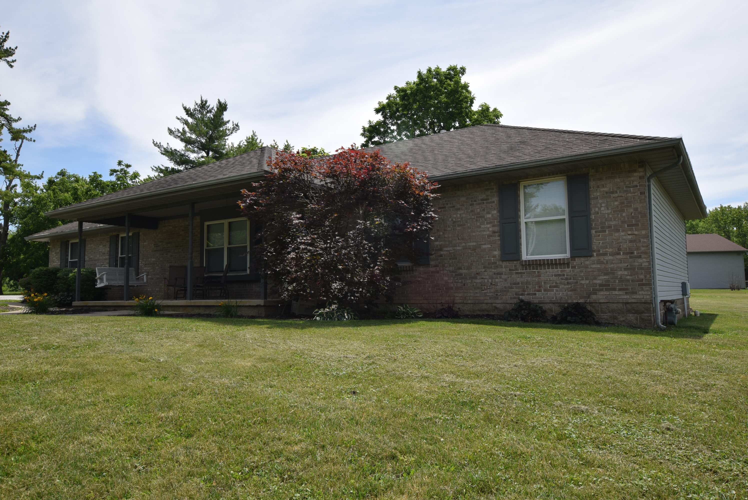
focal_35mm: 26
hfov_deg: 70.4
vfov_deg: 50.5
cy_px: 250
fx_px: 530
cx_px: 374
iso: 200
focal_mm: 17
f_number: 9
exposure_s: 1/320
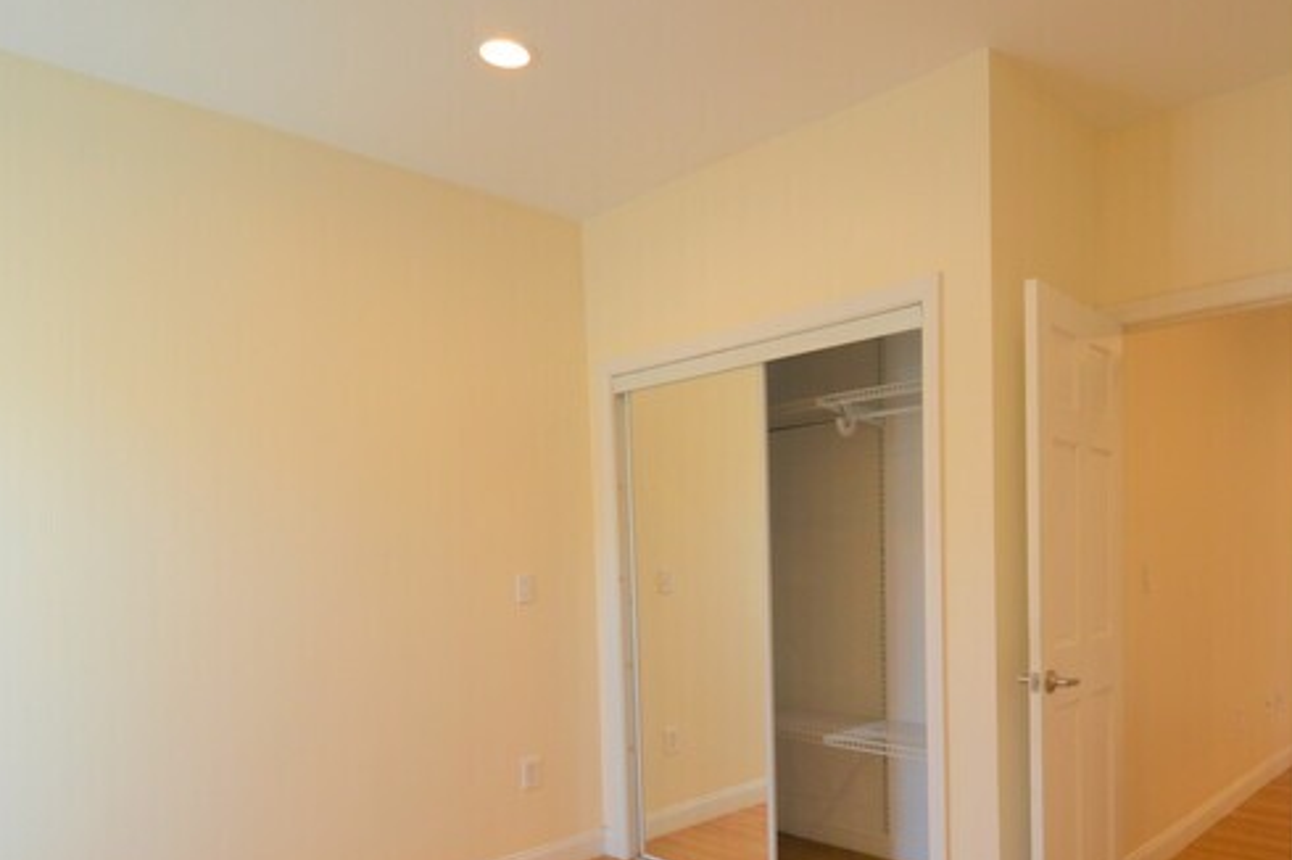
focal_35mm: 23
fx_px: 825
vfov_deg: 53.5
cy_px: 601
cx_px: 802
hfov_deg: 74.9
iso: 400
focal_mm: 10
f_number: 5.6
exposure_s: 1/125
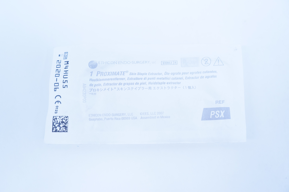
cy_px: 96
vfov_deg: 39.9
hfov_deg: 57.3
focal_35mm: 33
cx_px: 144
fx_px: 265
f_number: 4.5
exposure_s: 1/200
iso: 800
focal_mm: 22
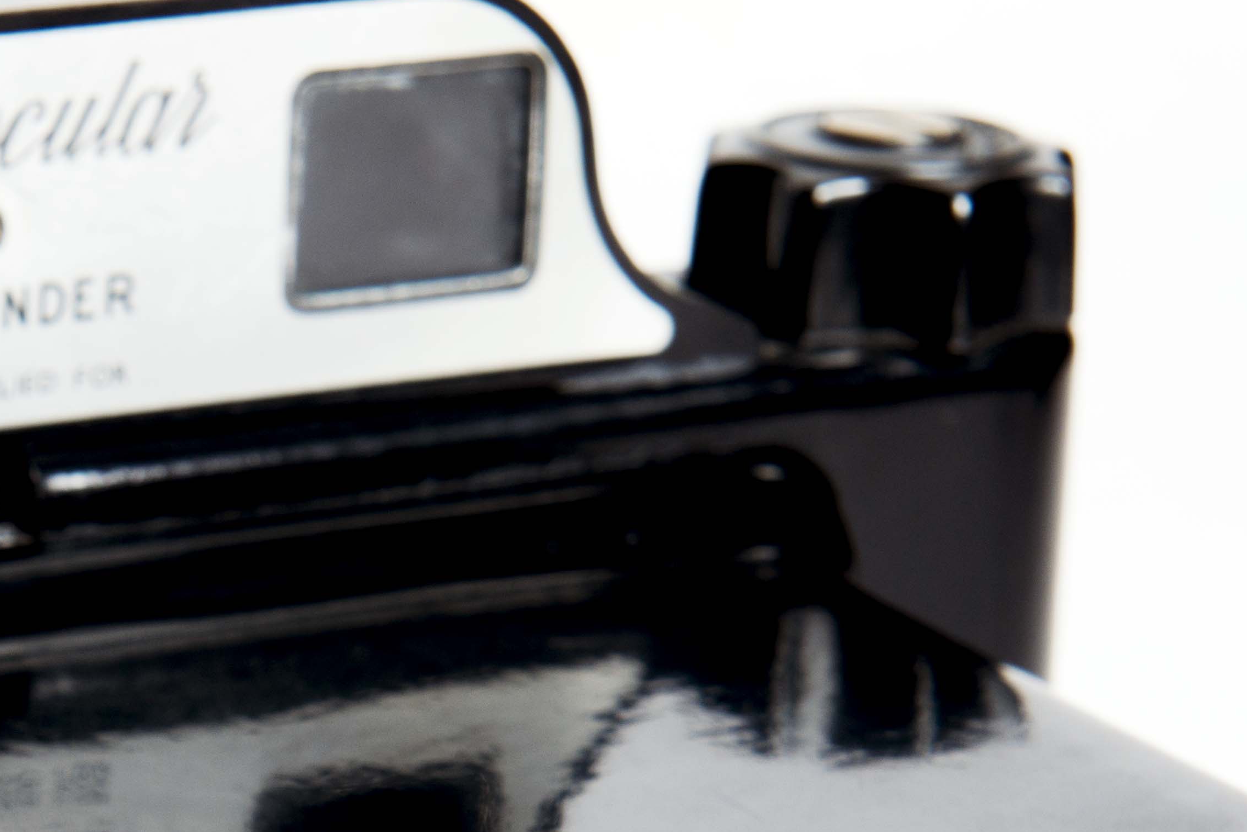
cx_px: 84
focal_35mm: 227
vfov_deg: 6.0
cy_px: 1037
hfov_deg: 9.0
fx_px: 7865
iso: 200
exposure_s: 1
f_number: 16
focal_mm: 70
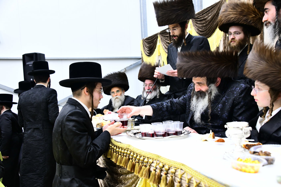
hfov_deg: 48.5
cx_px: 140
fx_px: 312
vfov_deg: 33.4
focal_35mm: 40
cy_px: 94
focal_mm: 40
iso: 3200
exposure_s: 1/200
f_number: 5.6
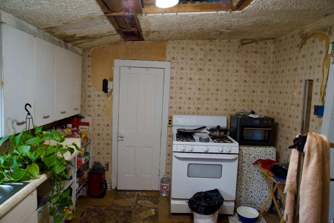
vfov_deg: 53.1
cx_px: 167
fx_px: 223
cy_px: 112
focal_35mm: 24
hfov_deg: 73.7
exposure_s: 1/160
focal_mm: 24
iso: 1250
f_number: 4
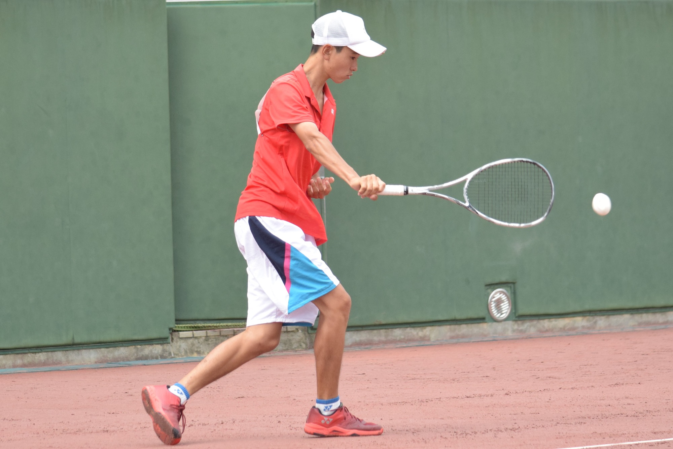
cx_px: 336
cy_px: 224
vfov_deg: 8.3
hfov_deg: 12.5
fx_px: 3084
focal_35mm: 165
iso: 1250
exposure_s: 1/2000
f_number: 4.8
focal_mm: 110
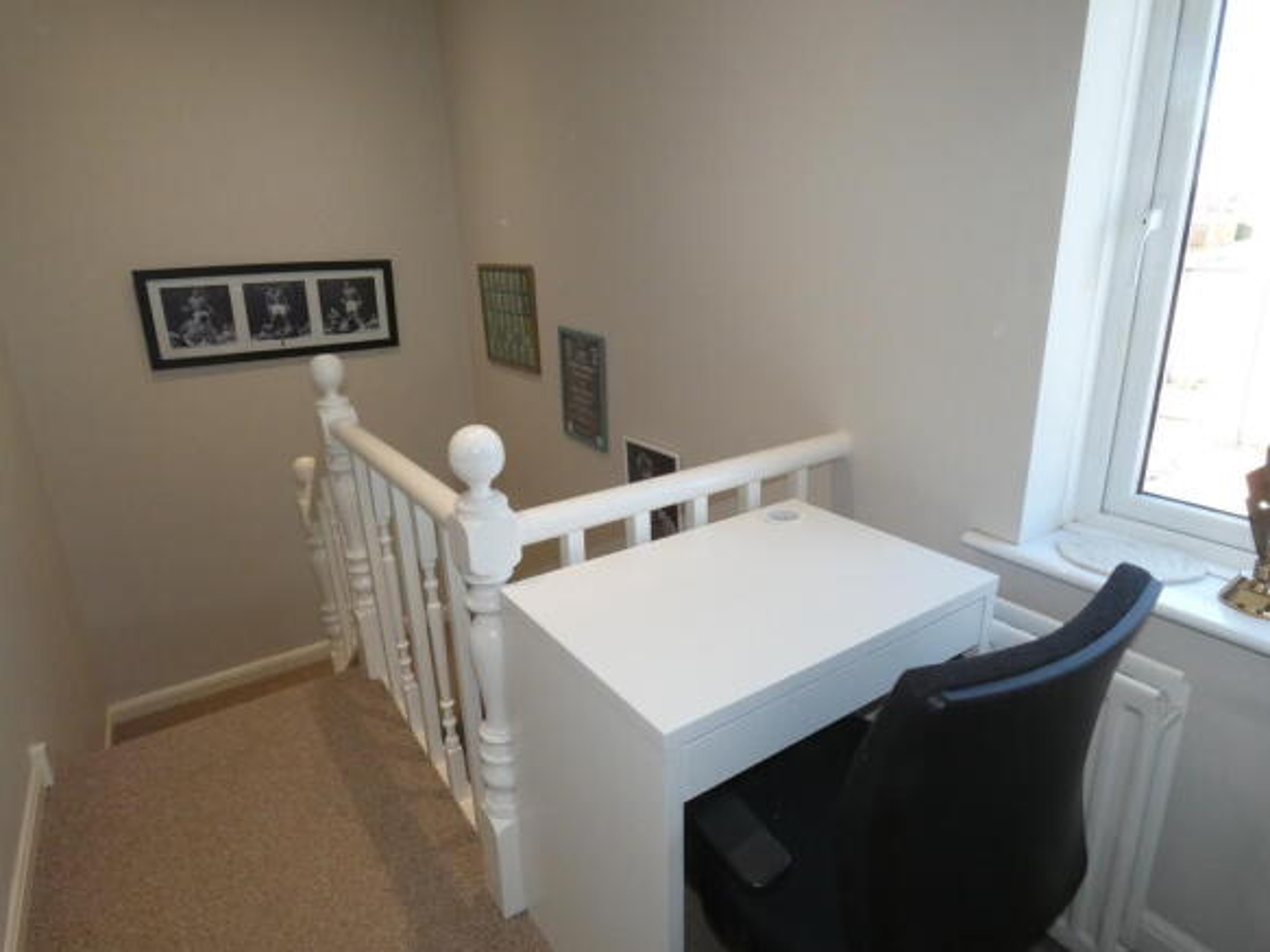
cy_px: 476
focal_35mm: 20
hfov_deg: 81.8
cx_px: 635
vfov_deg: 66.0
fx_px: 734
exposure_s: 1/60
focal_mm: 3.6
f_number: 5
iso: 400
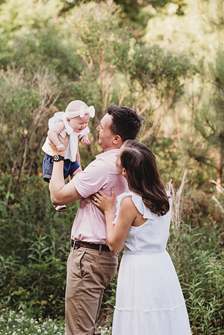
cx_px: 112
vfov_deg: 23.9
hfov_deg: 16.1
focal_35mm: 85
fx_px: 793
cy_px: 168
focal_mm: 85
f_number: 2.2
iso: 100
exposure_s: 1/250
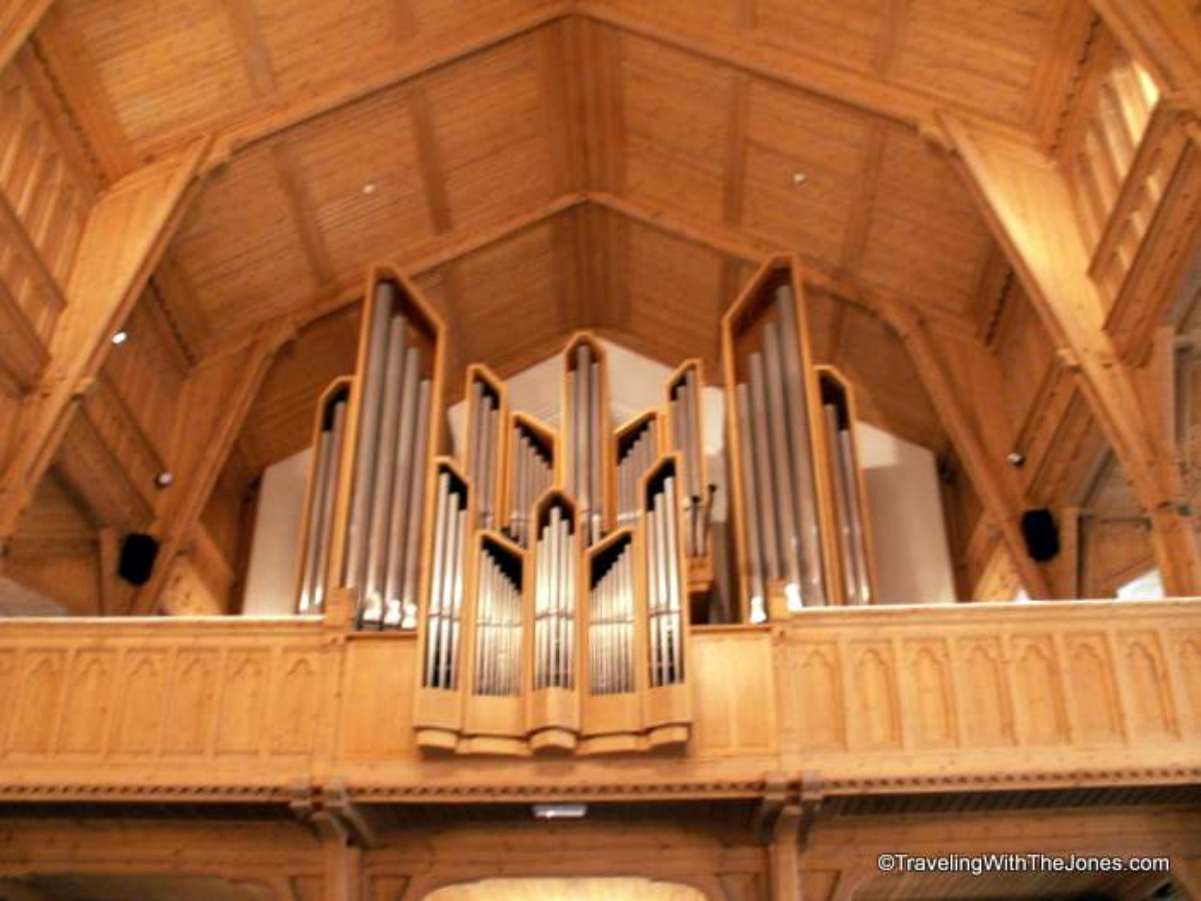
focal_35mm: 35
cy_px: 450
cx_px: 600
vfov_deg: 40.7
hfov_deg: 52.6
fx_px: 1214
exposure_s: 1/4
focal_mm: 5.86
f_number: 2.8
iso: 160
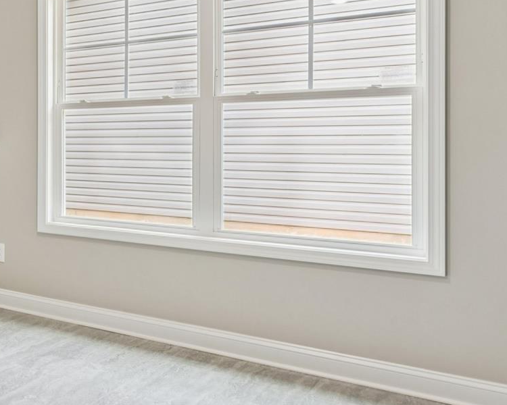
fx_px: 638
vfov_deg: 35.0
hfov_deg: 32.6
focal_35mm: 43
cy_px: 148
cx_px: -150
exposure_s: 1/1.67
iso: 100
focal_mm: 16.6
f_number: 13
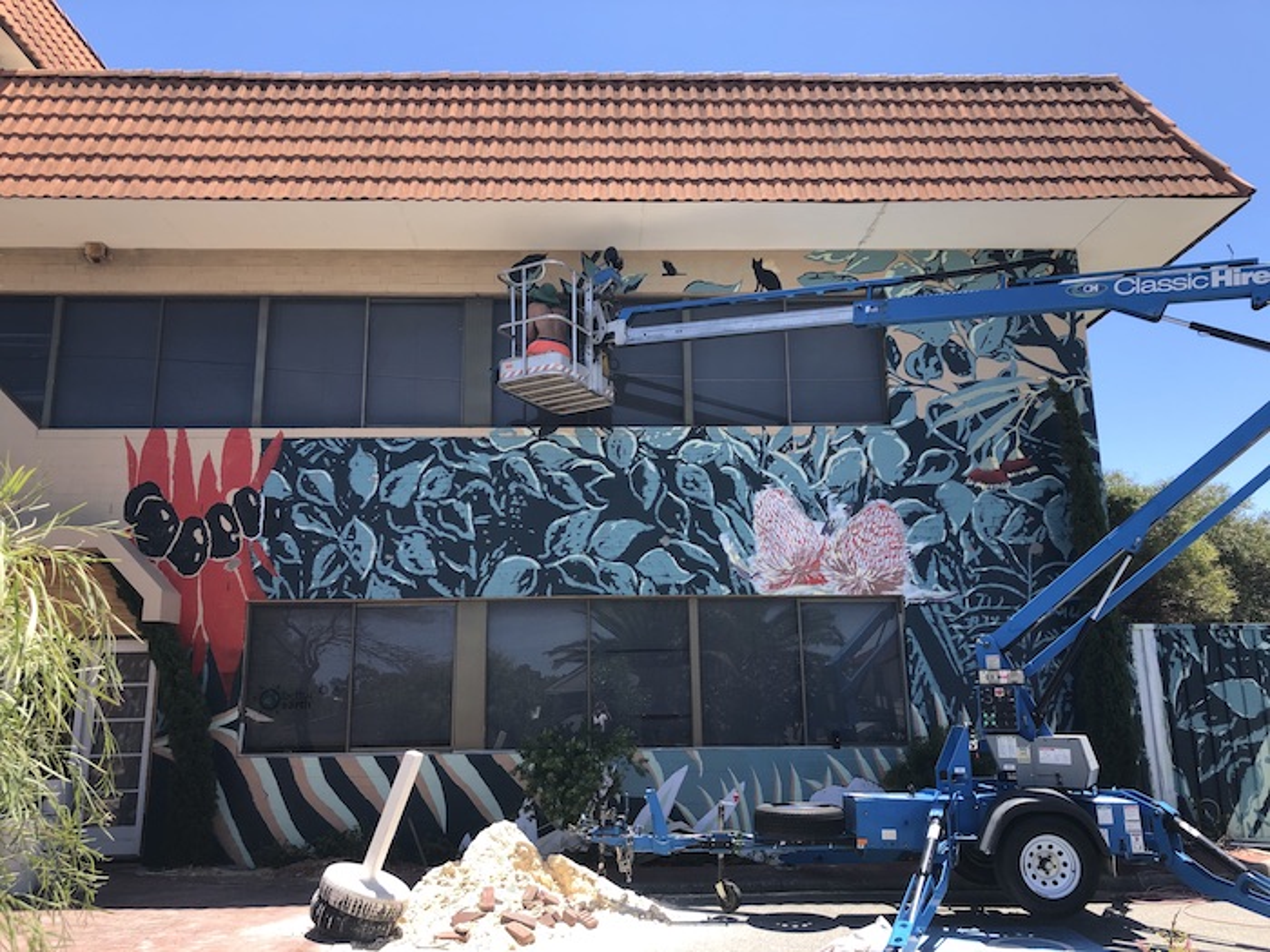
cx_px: 635
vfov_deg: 49.7
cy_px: 476
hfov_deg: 63.4
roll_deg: -0.7
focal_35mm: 28
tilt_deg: +13.4
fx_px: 1027
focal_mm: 3.99
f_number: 1.8
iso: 20
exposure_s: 1/813
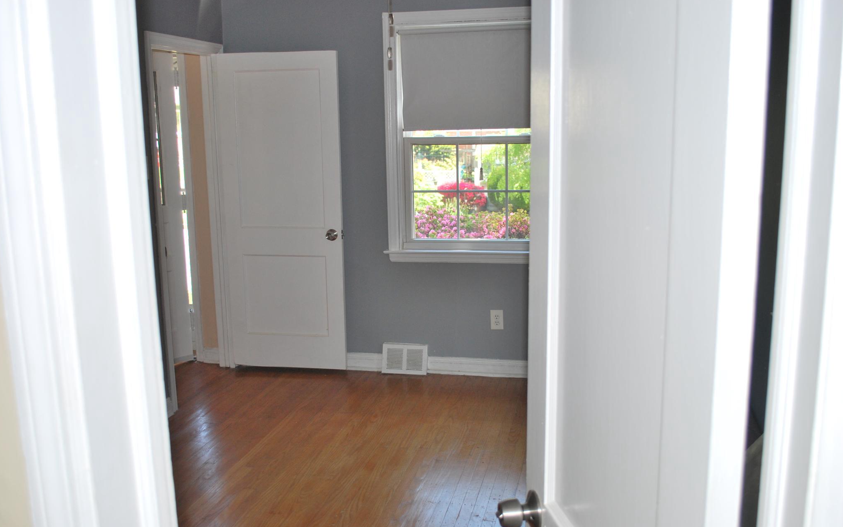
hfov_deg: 56.7
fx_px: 781
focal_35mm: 34
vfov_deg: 37.3
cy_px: 276
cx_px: 422
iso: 200
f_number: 4
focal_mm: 22
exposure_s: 1/60
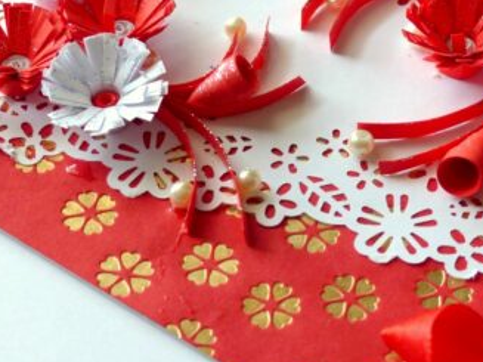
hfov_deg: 16.3
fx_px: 1688
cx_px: 310
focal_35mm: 121
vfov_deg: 12.2
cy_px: 142
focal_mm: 11.9
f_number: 2.8
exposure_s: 1/125
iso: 100
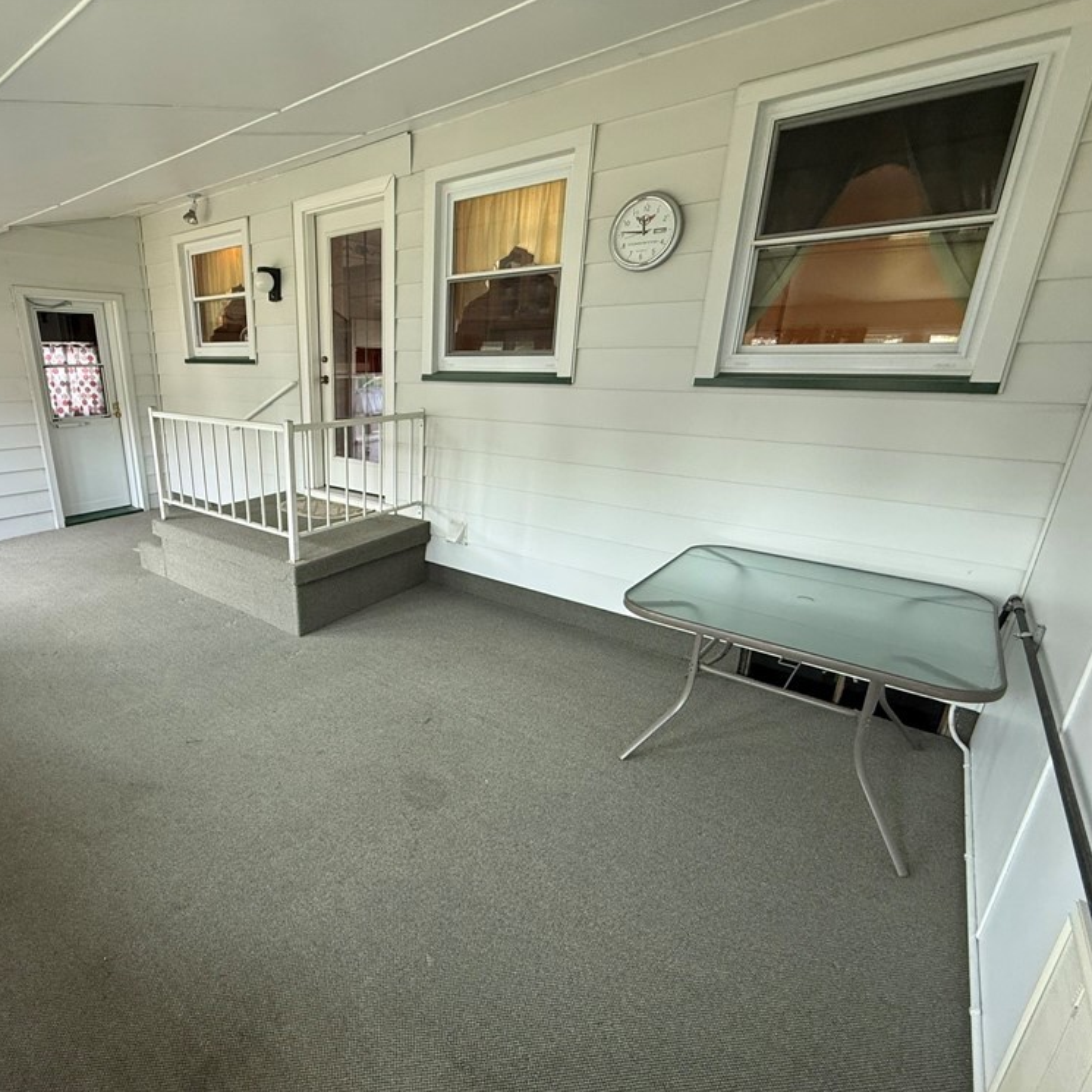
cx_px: 391
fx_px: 607
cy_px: 558
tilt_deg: -17.8
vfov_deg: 84.0
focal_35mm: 17
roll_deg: -0.4
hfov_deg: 81.9
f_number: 2.2
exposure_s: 1/99
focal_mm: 2.22
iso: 160
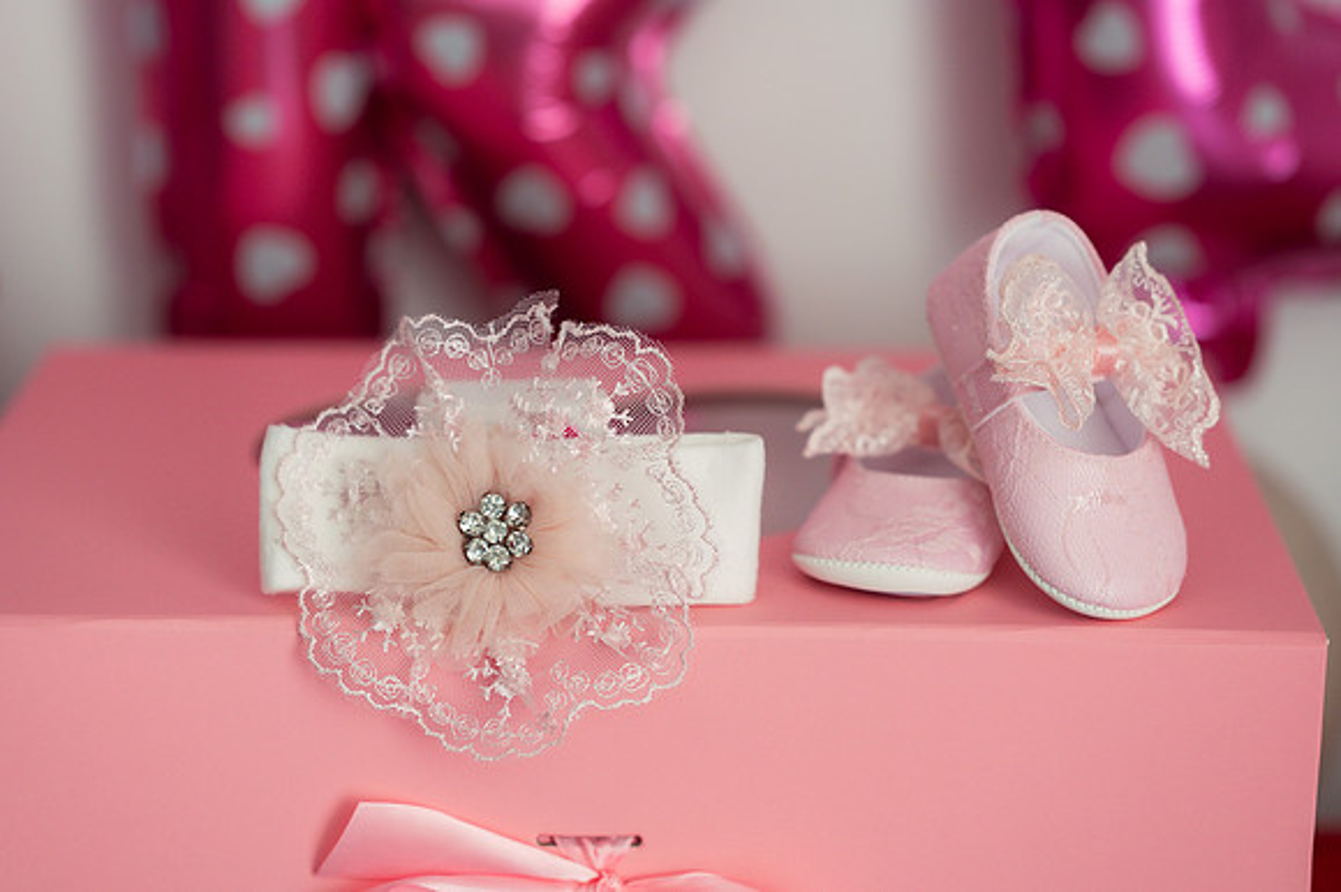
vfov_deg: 15.7
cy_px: 446
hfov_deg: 23.4
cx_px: 670
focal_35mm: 87
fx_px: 3232
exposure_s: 1/200
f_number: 2.5
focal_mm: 85
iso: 800
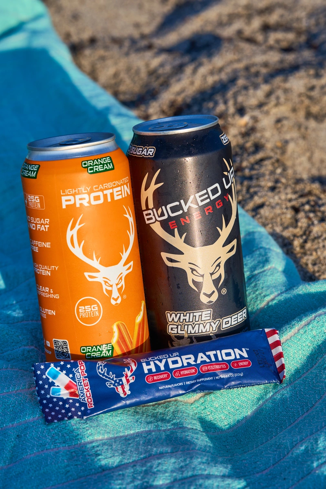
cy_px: 244
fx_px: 1154
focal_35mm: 85
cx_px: 163
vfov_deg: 23.9
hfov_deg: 16.1
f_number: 6.3
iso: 100
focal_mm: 85
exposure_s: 1/320
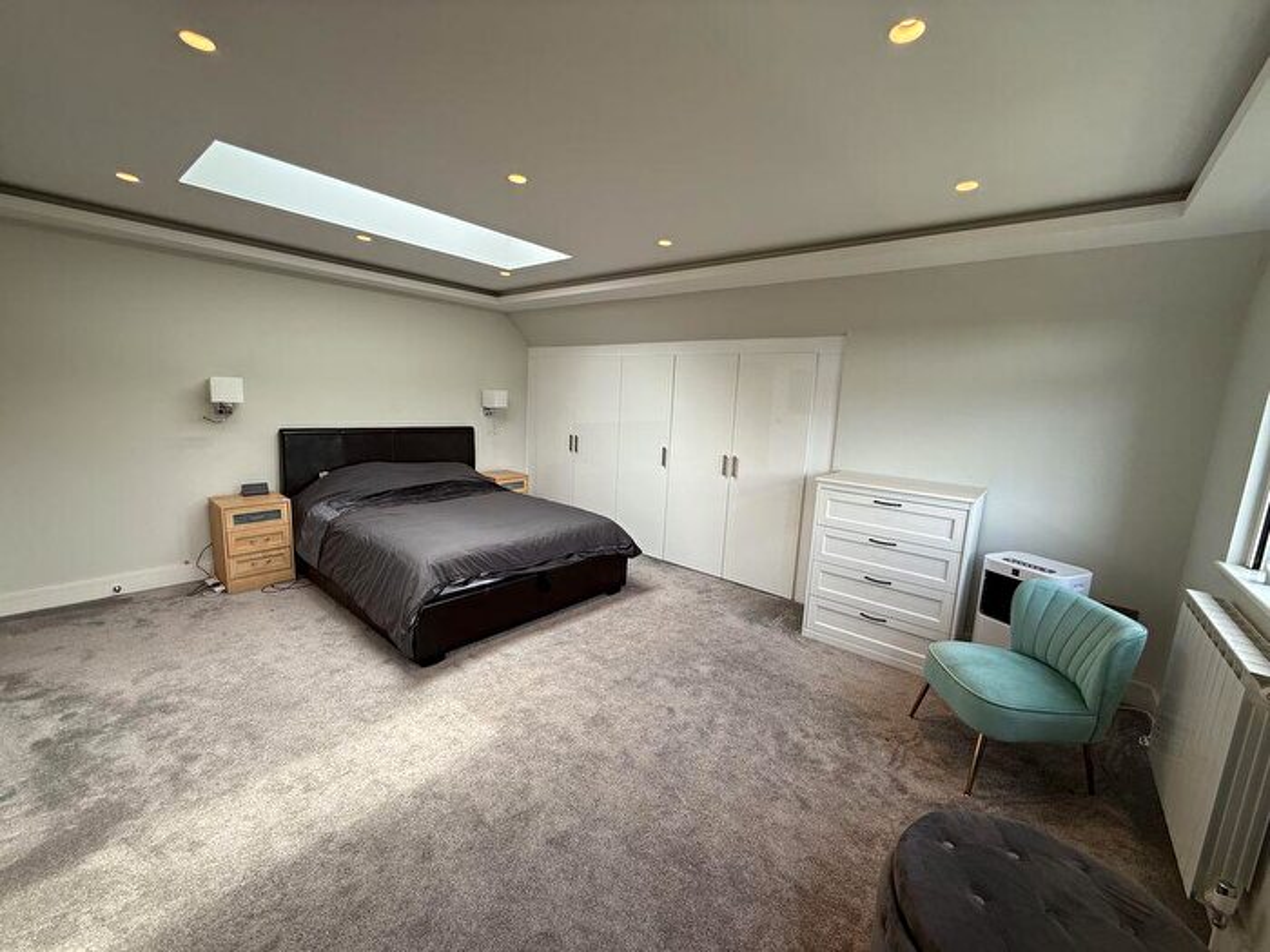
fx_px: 514
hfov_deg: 102.1
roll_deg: -2.7
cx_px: 635
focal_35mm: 14
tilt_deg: -8.2
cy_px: 476
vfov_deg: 85.7
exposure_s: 1/100
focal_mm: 2.22
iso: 64
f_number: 2.2
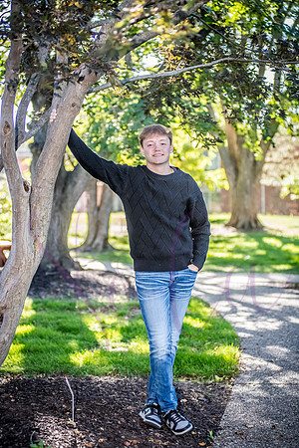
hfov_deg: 17.1
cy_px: 224
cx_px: 150
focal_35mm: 80
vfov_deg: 25.4
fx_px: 997
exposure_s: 1/800
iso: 800
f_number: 2.8
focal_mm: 80
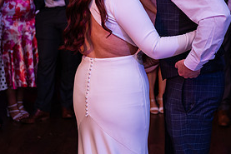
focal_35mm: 115
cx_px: 166
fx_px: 738
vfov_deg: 11.8
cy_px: 11
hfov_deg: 17.7
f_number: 3.5
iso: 500
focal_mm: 55
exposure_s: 1/160
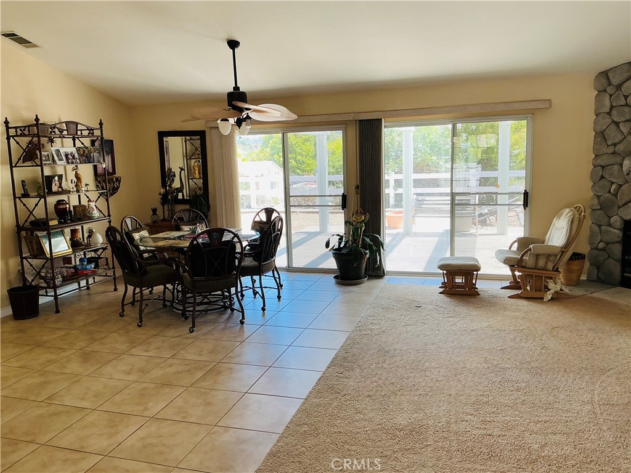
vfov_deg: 48.2
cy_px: 236
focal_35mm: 29
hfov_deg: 61.7
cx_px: 316
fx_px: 529
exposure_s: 1/120
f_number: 1.8
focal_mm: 3
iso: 40
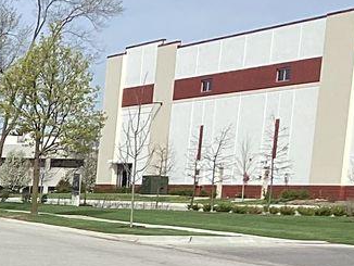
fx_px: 1556
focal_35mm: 152
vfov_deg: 9.4
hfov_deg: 11.2
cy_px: 446
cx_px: -451
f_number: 2.4
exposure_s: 1/1235
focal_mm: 3.3
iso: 25
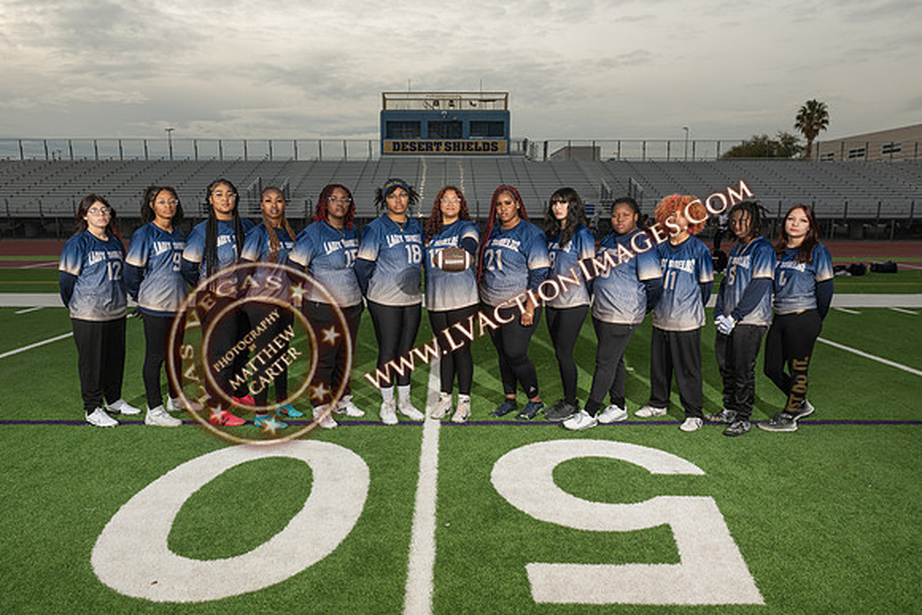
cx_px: 448
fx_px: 654
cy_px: 322
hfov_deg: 70.4
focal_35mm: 26
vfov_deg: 50.4
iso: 160
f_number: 8
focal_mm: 24
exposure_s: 1/200
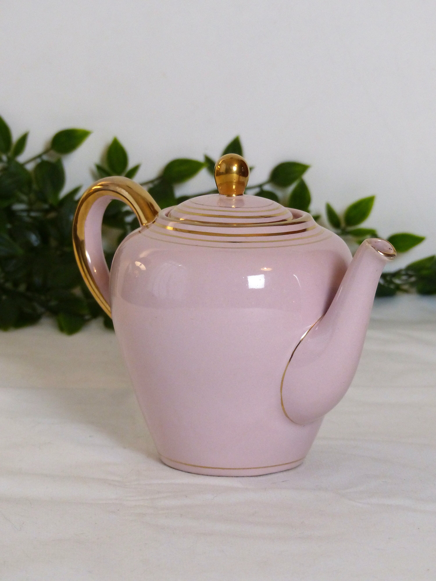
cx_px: 218
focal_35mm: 146
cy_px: 290
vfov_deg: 13.5
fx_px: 2452
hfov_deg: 10.2
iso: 320
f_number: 2.8
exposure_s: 1/80
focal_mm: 23.9
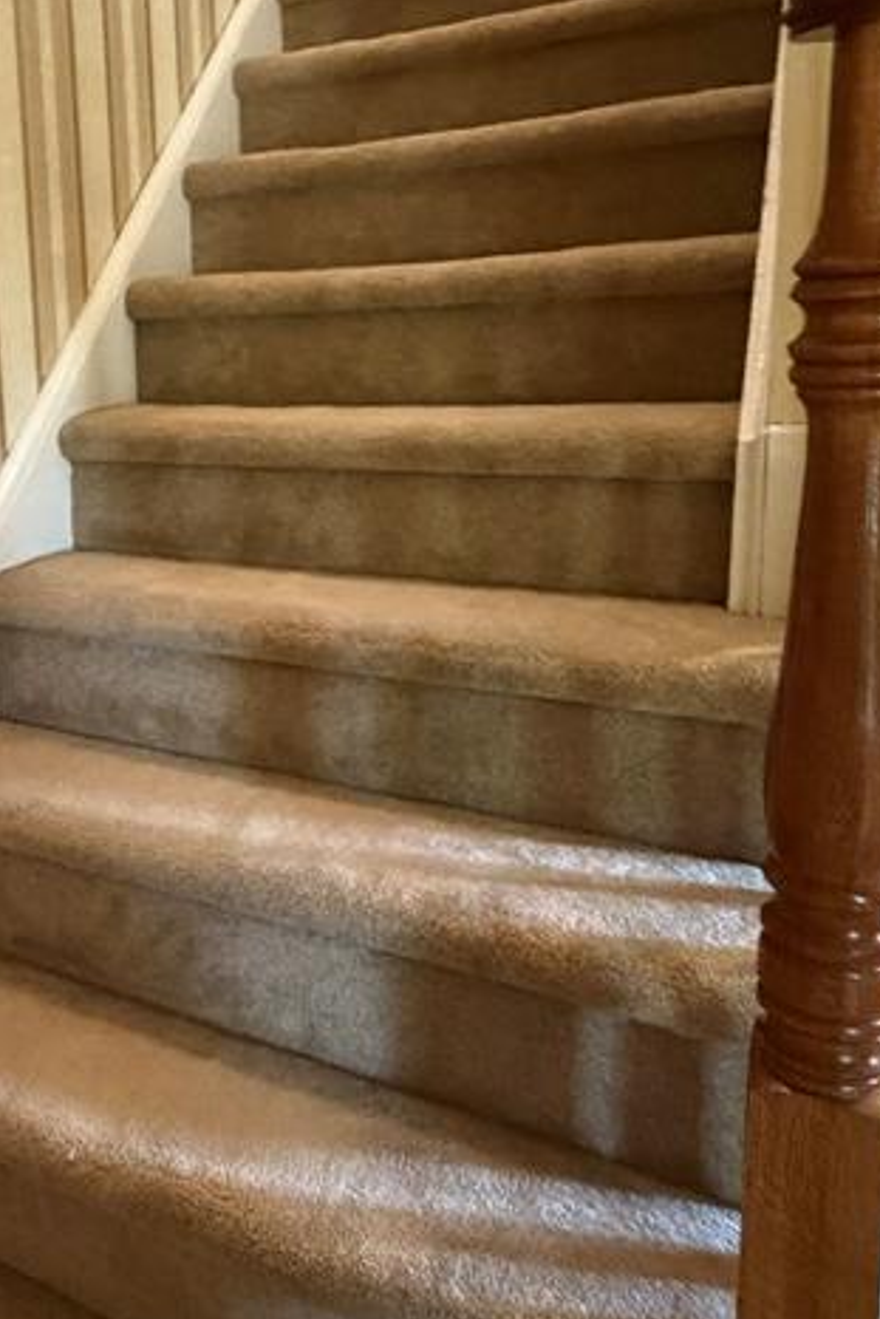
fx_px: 1172
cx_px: -6
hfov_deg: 36.8
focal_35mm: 32
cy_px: 529
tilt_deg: -8.1
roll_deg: +3.7
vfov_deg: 58.2
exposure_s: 1/60
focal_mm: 2.22
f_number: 2.2
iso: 1250
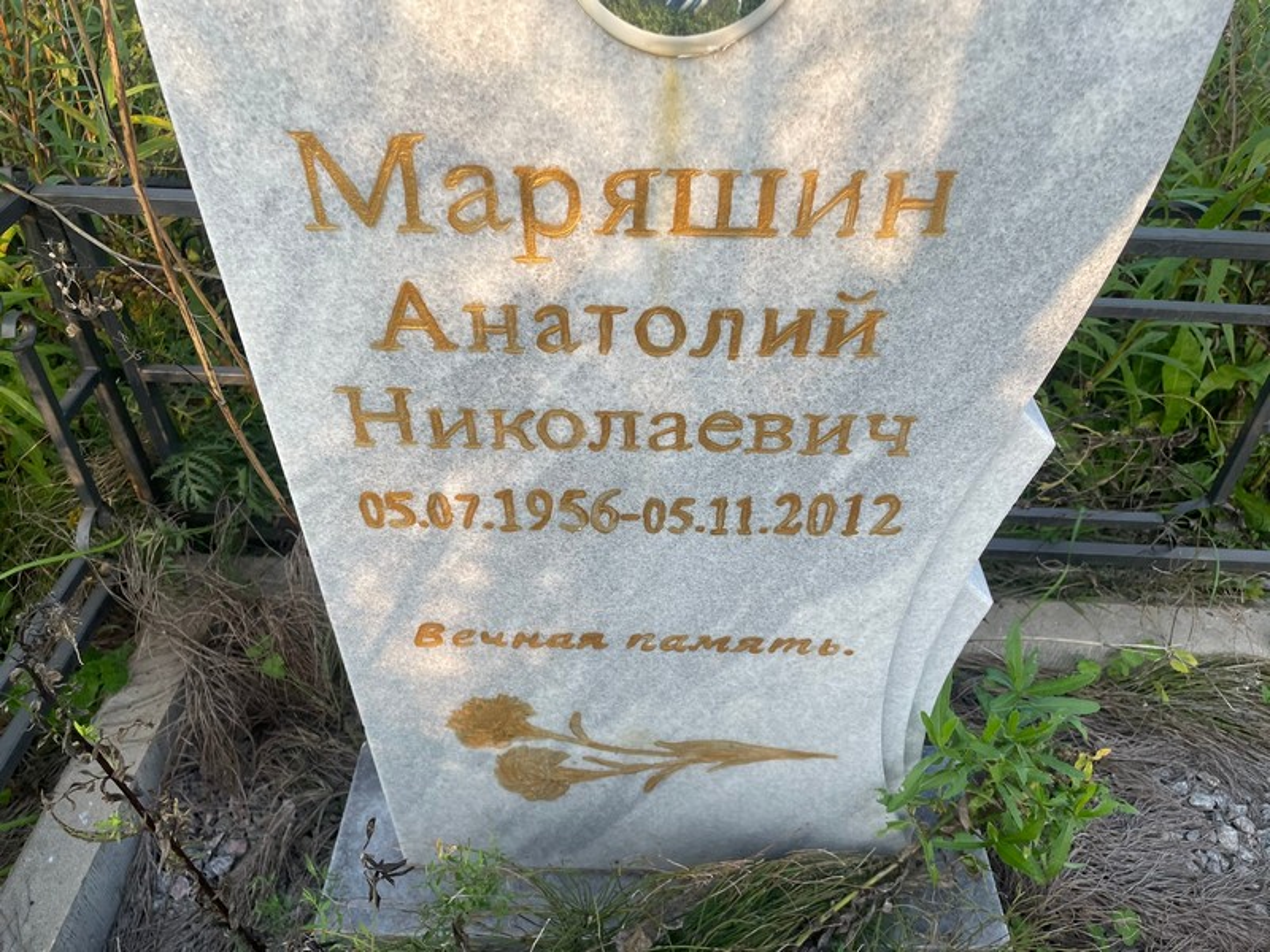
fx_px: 954
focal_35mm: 26
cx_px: 635
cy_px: 476
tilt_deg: -41.1
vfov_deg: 53.1
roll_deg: -2.4
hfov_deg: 67.3
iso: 32
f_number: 1.6
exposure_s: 1/690
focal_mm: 4.2
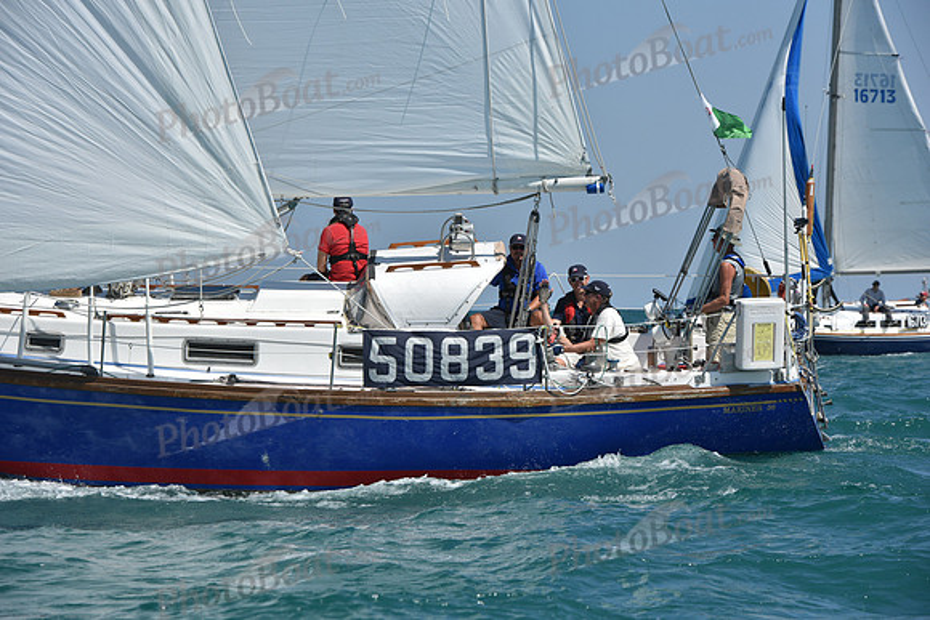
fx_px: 3617
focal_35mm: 140
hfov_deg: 14.7
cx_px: 465
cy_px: 310
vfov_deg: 9.8
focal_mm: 140
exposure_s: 1/1250
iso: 250
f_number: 9
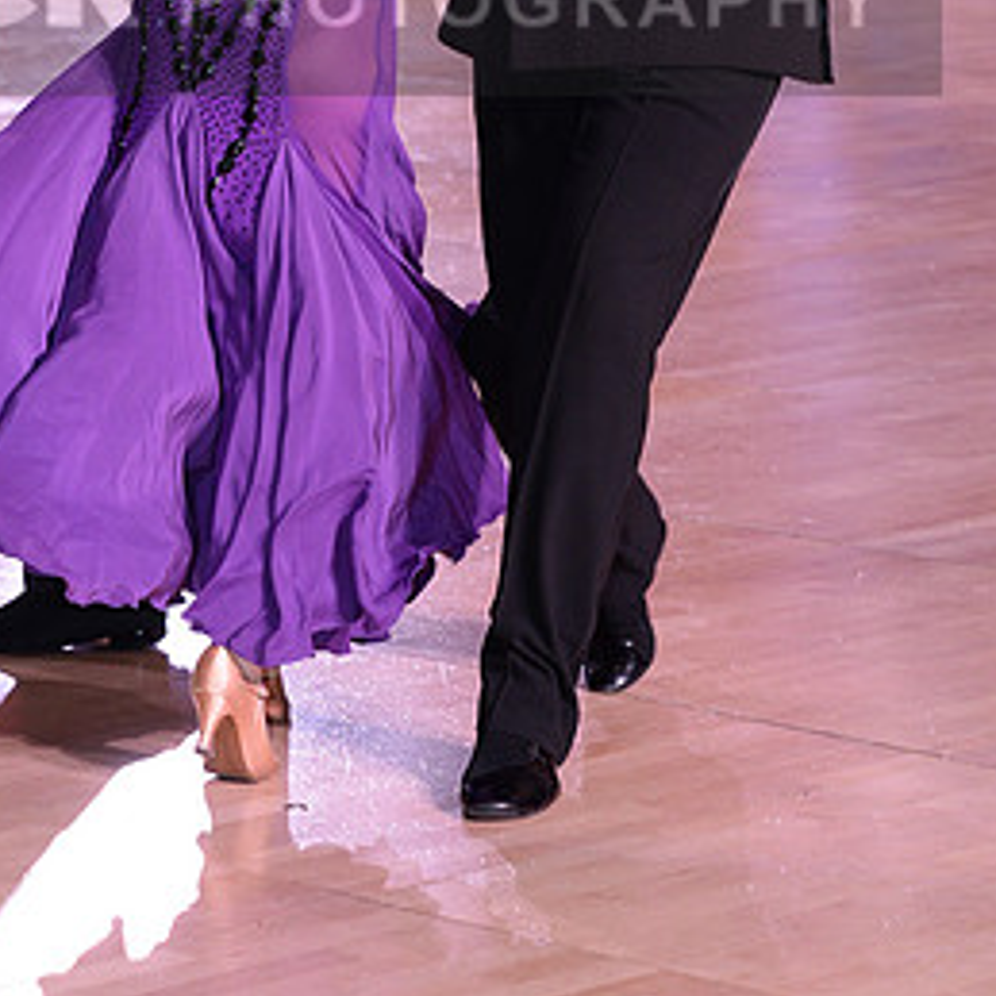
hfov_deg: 9.2
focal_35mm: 190
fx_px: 6185
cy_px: -31
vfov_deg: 9.1
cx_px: 413
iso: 2000
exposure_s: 1/250
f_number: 5
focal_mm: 100
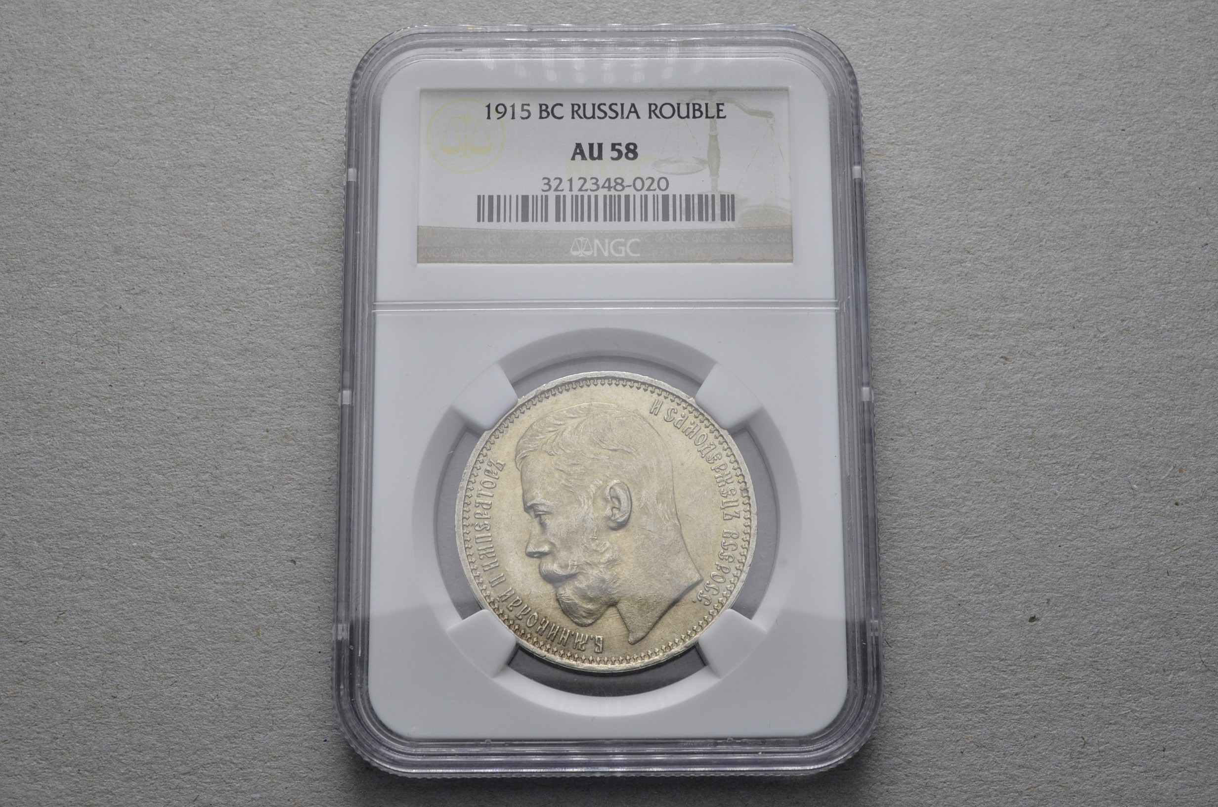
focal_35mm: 48
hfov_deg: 41.2
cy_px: 404
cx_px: 609
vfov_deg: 28.0
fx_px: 1621
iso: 400
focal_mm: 32
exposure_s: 1/250
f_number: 14
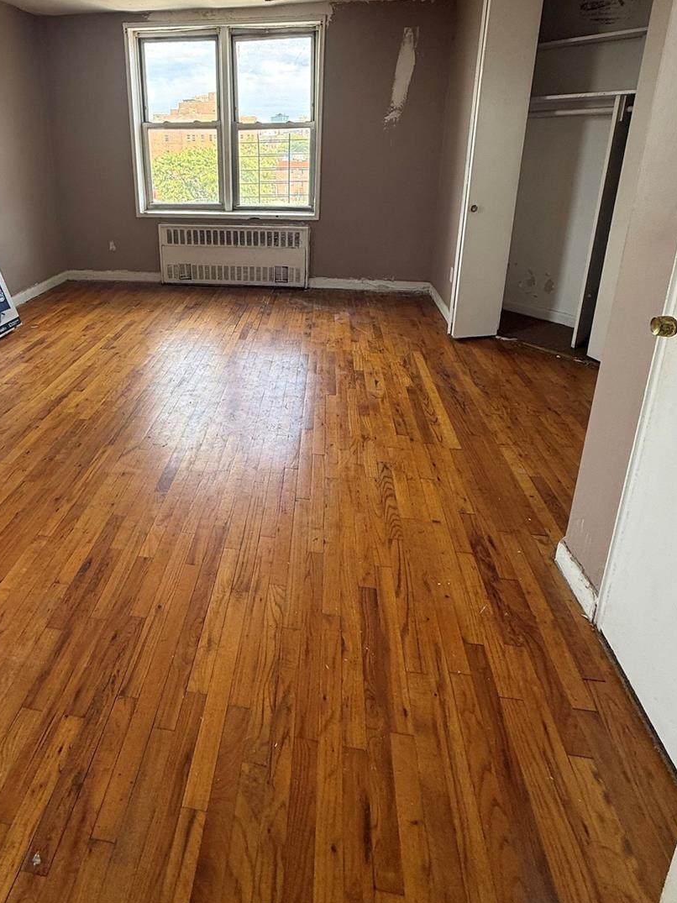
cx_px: 249
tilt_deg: -15.9
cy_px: 294
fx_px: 522
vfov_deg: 78.8
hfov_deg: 64.9
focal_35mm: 20
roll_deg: +0.3
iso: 64
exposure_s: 1/114
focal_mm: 2.22
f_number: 2.2
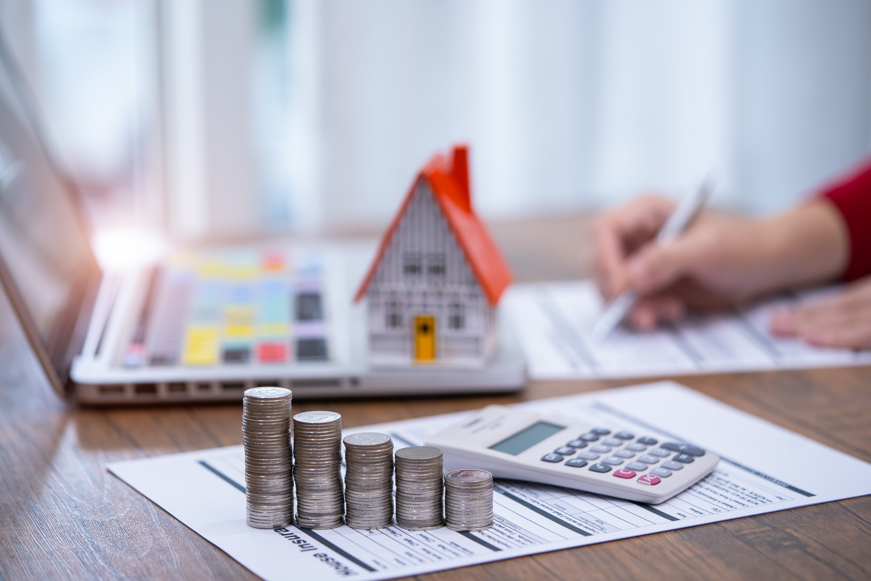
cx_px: 436
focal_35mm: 98
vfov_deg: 14.0
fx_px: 2371
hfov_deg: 20.8
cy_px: 276
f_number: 2.8
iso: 320
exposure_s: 1/40
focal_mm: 90
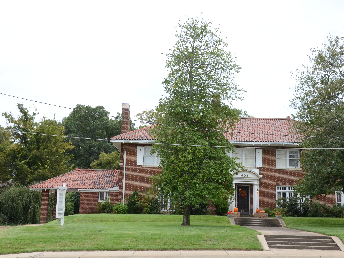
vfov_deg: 29.7
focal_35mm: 49
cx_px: 193
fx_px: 487
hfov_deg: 38.9
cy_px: 129
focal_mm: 30
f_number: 8
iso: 1000
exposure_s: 1/250
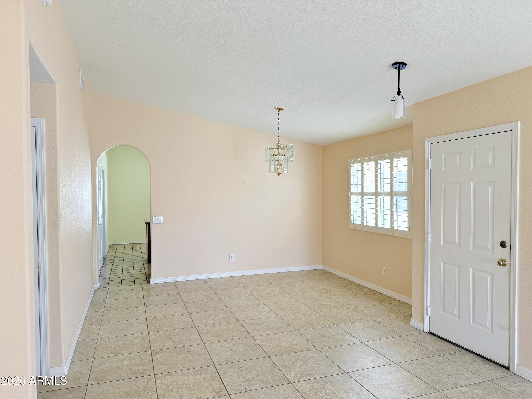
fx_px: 369
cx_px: 266
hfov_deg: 71.6
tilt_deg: -1.0
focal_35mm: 24
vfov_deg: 56.8
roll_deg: +0.2
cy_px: 200
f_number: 1.78
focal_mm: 6.76
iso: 200
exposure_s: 1/160
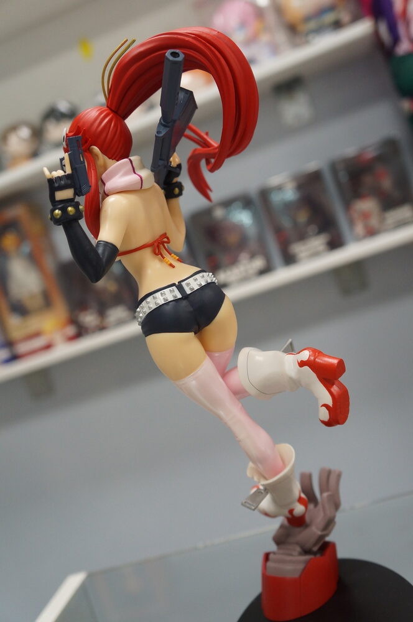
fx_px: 647
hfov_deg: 35.4
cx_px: 206
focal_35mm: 38
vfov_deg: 51.3
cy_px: 311
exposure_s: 1/60
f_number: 4
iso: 1000
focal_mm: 25
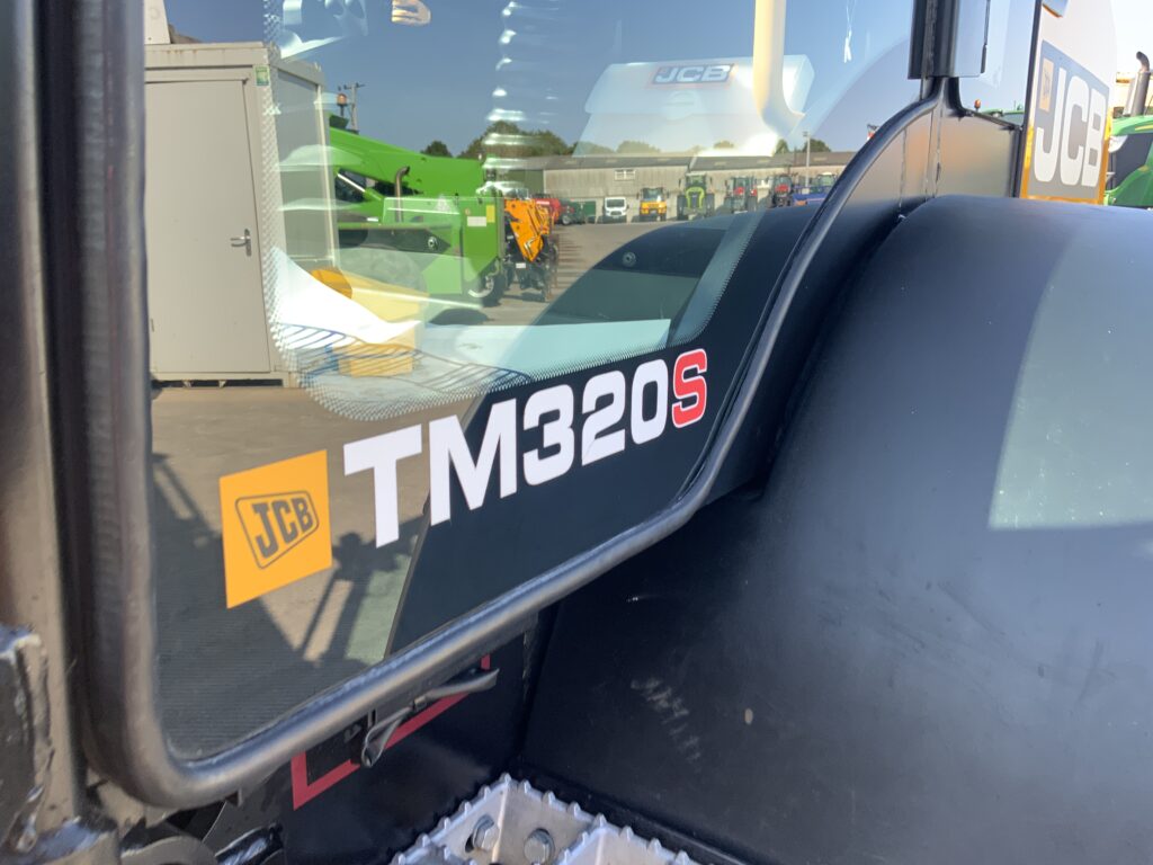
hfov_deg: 61.7
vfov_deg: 48.2
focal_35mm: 29
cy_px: 432
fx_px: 966
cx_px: 576
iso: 16
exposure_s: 1/141
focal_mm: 3
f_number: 1.8
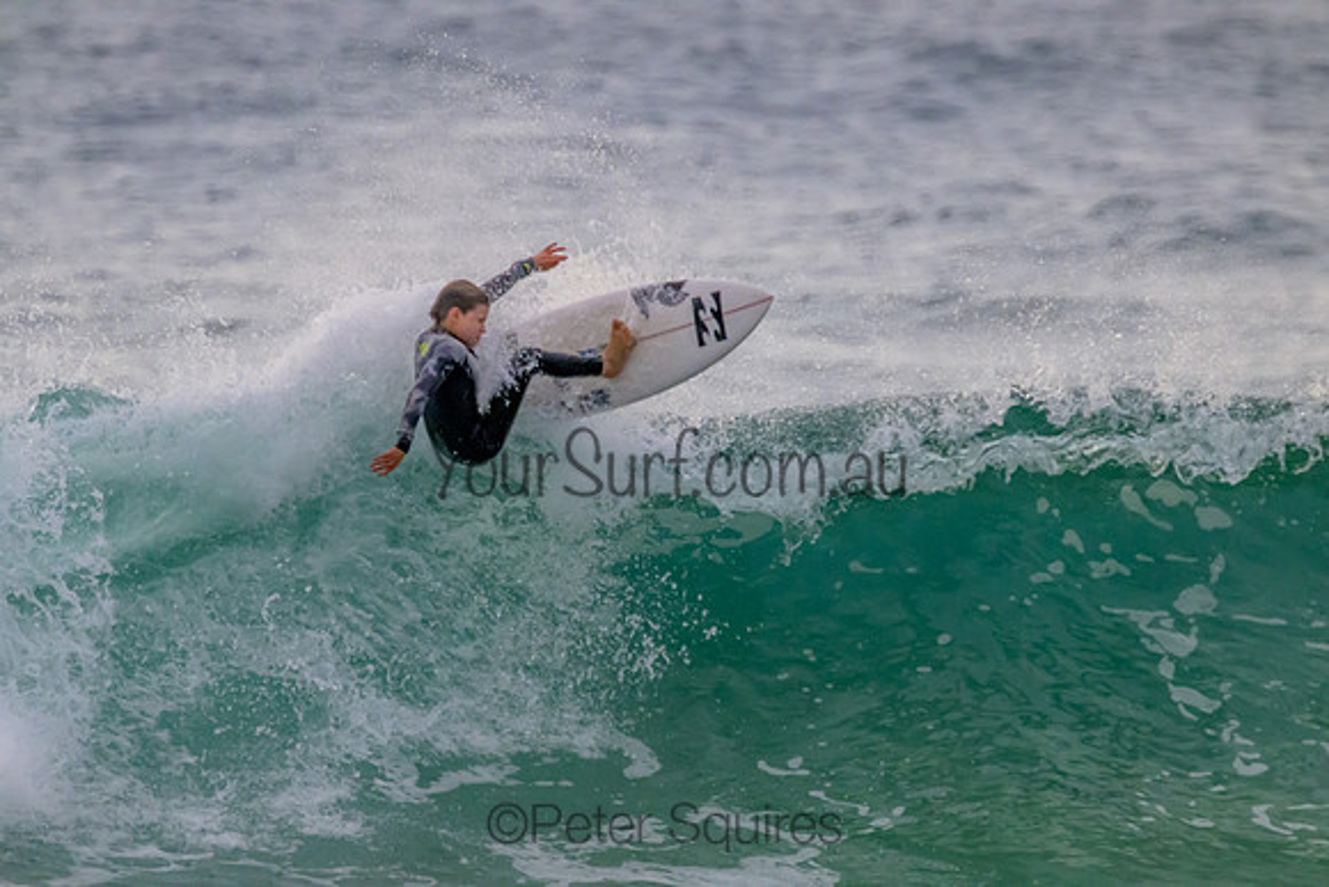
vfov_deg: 1.7
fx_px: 29539
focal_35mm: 800
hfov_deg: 2.6
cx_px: 664
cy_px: 444
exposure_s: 1/2000
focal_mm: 800
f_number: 11
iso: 6400
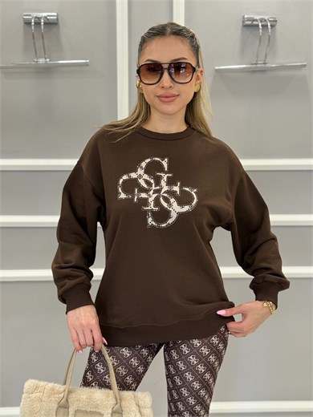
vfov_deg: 39.7
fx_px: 579
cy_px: 208
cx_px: 156
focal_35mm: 48
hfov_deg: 30.3
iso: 100
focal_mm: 6.76
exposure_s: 1/64
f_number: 1.78
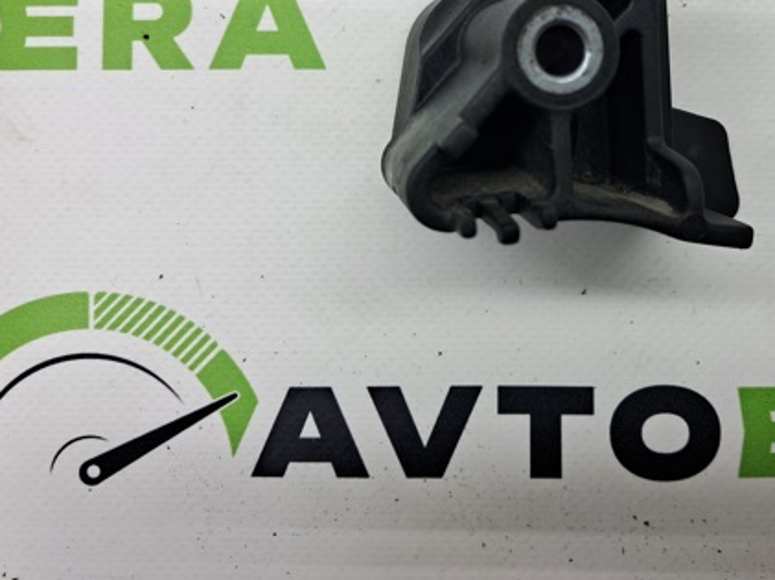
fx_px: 917
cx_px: 506
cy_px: 156
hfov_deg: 45.2
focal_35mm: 41
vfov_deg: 34.5
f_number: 1.8
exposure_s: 1/50
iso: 50
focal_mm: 4
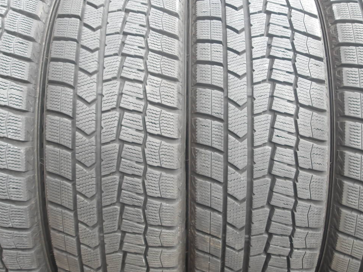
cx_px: 185
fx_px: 472
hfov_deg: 42.1
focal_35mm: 45
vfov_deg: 32.2
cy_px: 125
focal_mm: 4.9
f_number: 3
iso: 100
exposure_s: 1/38
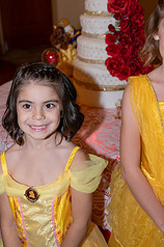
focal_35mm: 53
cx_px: 130
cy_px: 81
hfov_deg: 25.0
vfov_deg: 37.1
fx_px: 363
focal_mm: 28
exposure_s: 1/200
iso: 800
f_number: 2.8
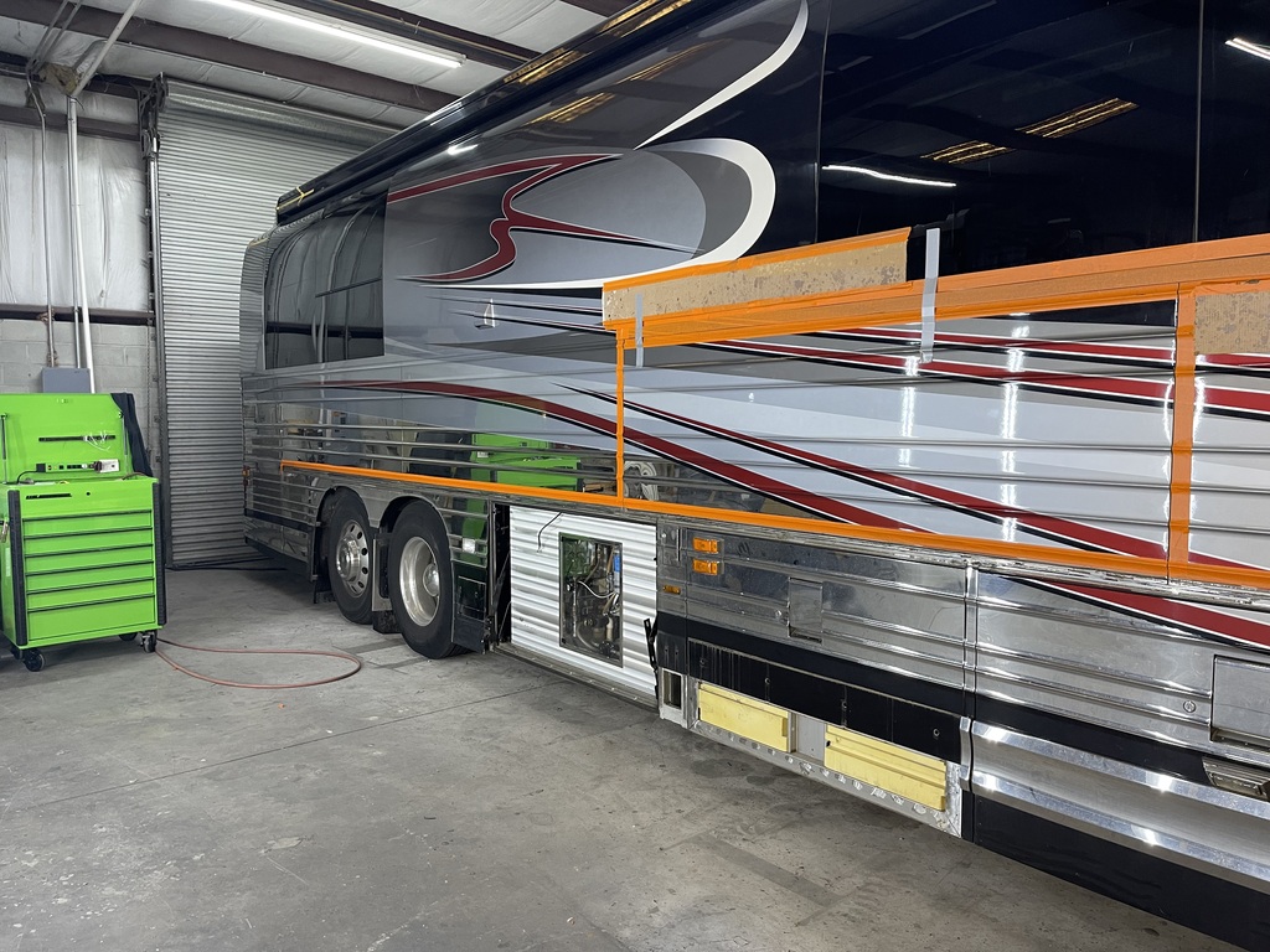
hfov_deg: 67.3
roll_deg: -0.6
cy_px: 476
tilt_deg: -5.7
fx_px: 954
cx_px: 635
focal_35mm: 26
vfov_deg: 53.1
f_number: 1.6
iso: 160
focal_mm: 5.1
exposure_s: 1/60
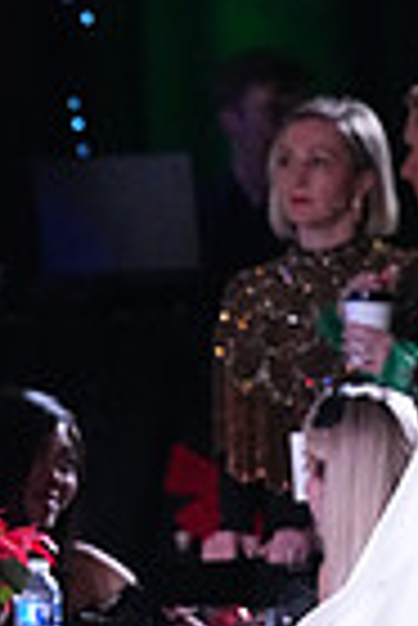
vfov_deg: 3.3
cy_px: 878
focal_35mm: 618
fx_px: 10736
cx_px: 667
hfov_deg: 2.2
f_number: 5
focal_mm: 148
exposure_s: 1/400
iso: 10000
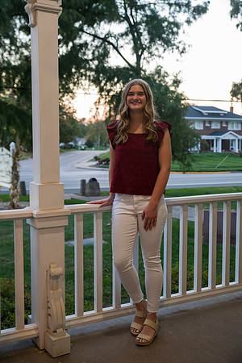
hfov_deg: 29.9
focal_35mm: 45
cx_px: 121
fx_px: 454
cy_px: 182
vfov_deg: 43.6
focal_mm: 45
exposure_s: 1/160
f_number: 3.5
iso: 2000
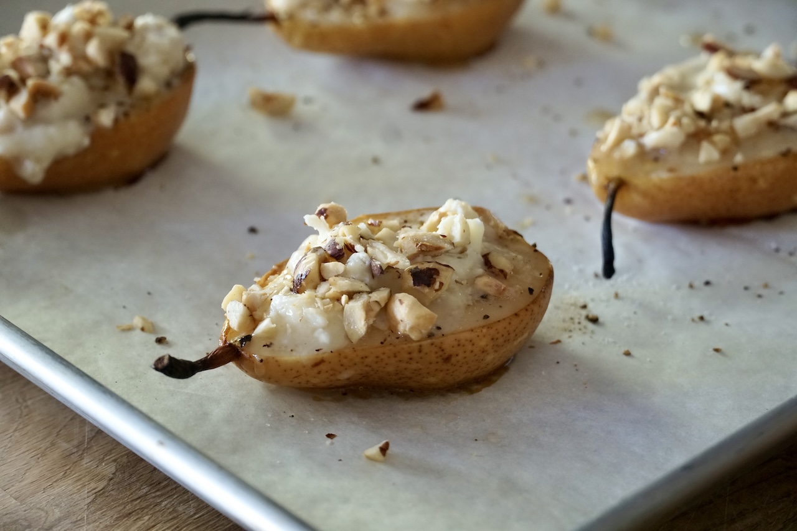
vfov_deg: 13.8
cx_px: 398
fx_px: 2191
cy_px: 266
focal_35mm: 99
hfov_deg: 20.6
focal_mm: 66
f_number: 5.6
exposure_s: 1/125
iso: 5000
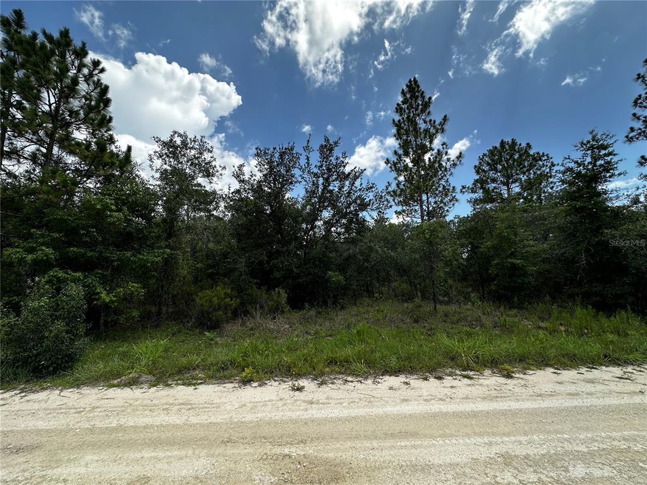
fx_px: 262
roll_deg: +1.3
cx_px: 324
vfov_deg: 85.7
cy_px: 242
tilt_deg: +9.0
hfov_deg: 102.1
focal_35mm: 14
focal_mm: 2.22
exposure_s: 1/855
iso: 40
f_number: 2.2
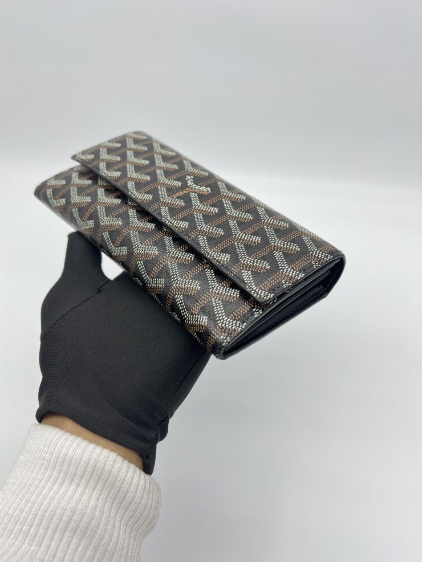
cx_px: 204
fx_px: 439
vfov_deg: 65.3
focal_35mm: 27
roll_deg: +6.1
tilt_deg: -43.9
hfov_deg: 51.4
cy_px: 284
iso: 32
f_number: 1.5
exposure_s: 1/111
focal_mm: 5.7
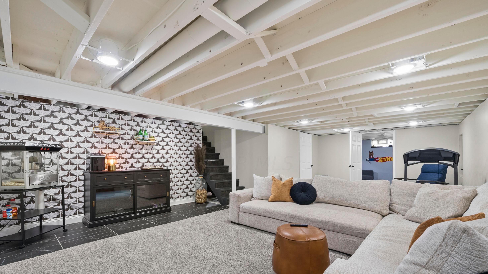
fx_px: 194
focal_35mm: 15
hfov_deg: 103.0
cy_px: 163
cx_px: 243
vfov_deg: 69.9
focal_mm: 14
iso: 800
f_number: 9
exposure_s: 1/2.5
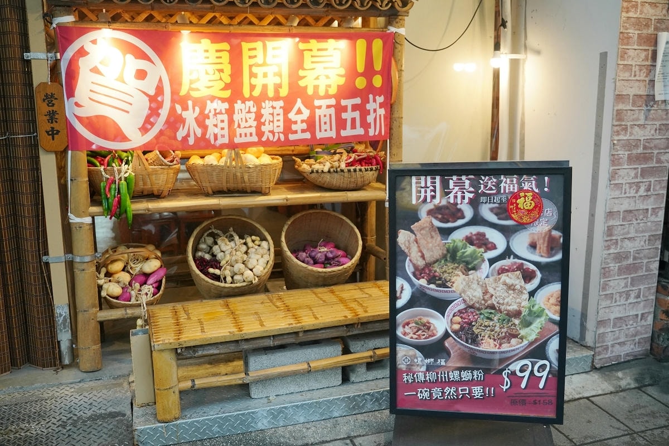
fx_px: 595
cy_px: 223
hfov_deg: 58.7
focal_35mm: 32
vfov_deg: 41.1
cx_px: 334
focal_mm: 32
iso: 1600
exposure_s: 1/160
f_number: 4
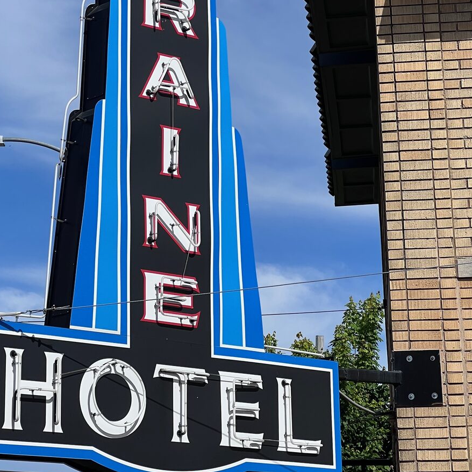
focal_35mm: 124
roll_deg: +0.5
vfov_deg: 14.0
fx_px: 1913
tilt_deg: +17.3
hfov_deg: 14.0
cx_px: 164
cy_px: 116
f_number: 2.8
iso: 32
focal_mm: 9
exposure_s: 1/1376
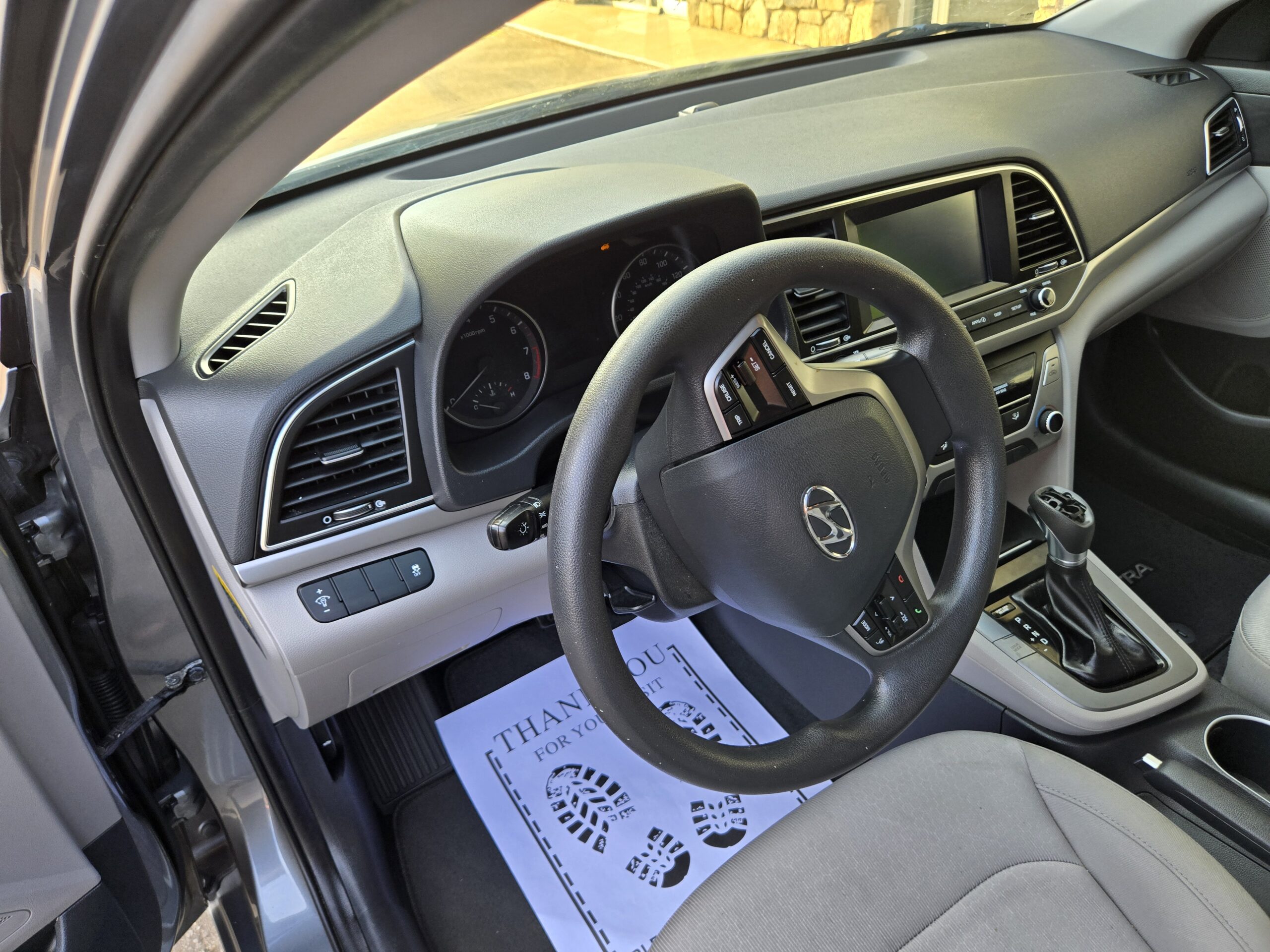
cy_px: 476
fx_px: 844
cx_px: 635
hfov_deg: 73.9
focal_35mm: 23
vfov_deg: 58.9
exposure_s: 1/180
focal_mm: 5.4
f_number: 1.8
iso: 80
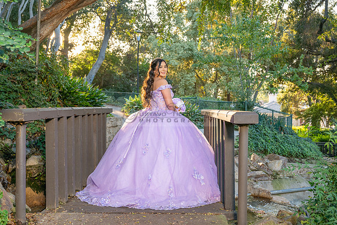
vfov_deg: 31.7
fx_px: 396
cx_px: 168
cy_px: 112
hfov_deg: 46.1
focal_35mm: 42
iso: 400
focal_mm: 40
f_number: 4.5
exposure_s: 1/200
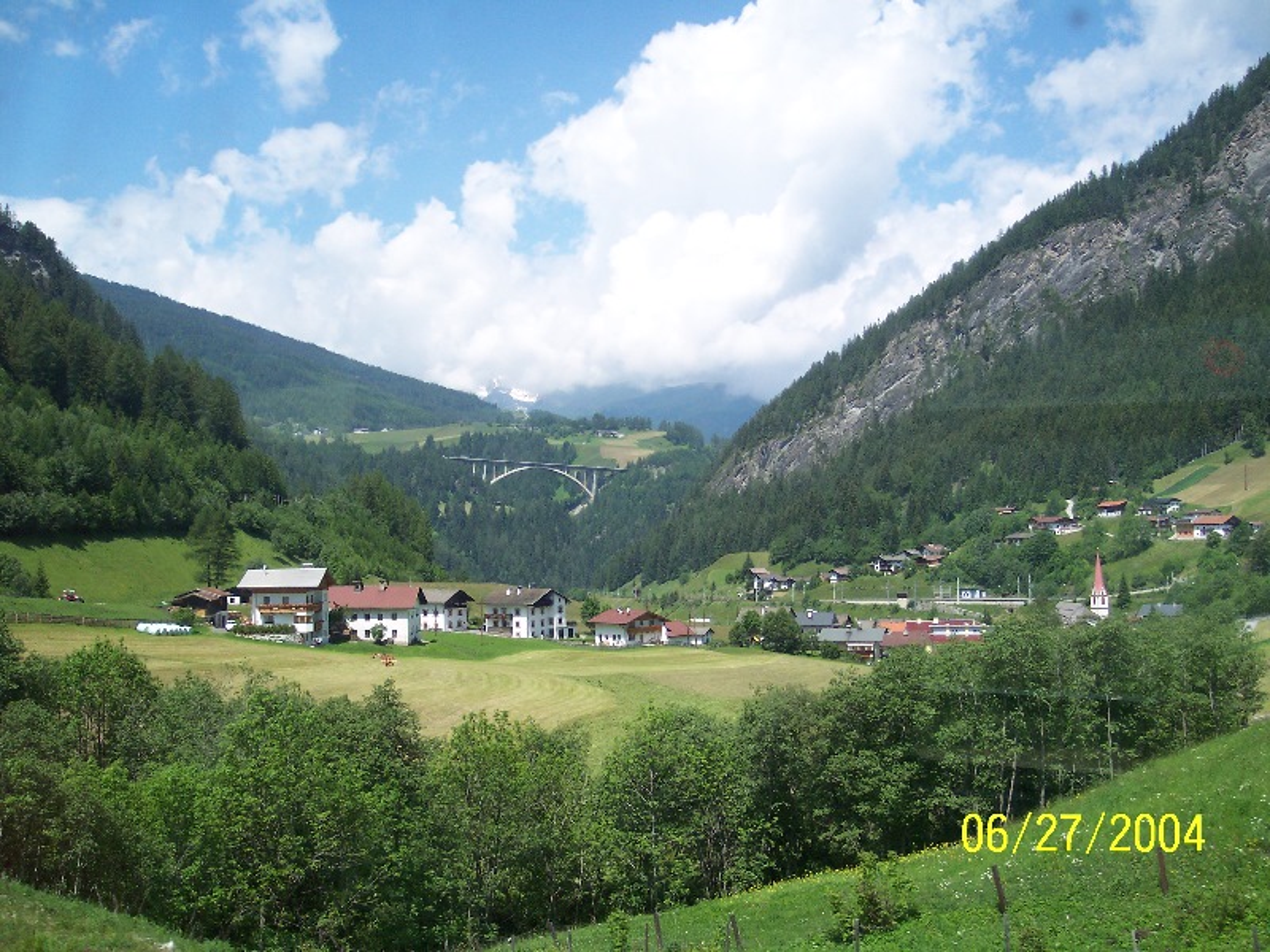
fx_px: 1394
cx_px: 635
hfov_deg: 49.0
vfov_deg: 37.7
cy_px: 476
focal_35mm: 38
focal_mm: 8
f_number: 2.8
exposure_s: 1/700
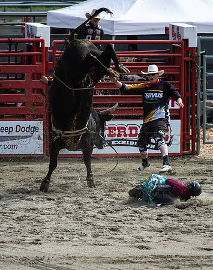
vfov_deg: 3.7
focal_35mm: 531
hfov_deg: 2.9
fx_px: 4219
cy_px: 152
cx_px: 115
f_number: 4
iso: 800
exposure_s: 1/6400
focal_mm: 300
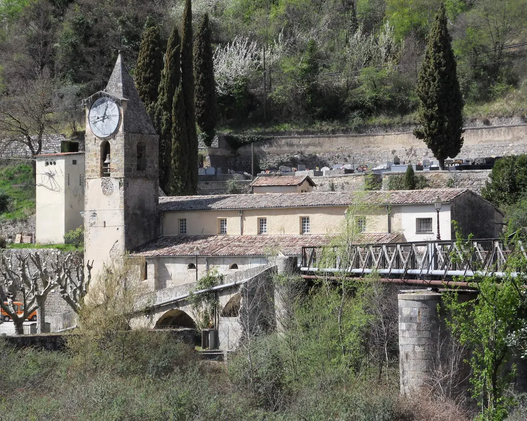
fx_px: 1731
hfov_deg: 17.3
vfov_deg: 13.9
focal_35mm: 111
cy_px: 205
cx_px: 222
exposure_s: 1/250
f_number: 5.5
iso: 80
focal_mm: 16.6
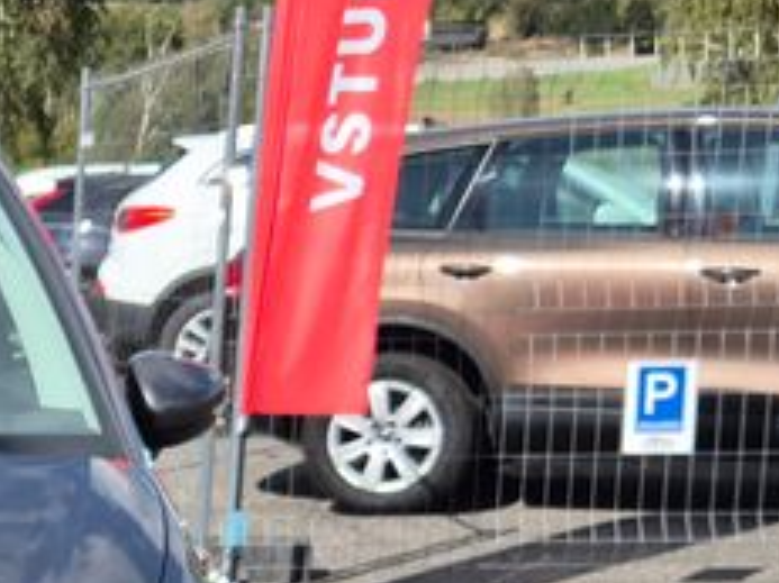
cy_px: 792
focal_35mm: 102
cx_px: -411
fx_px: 2294
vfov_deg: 13.8
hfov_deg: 17.3
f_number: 1.8
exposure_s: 1/1544
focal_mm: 5.4
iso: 25
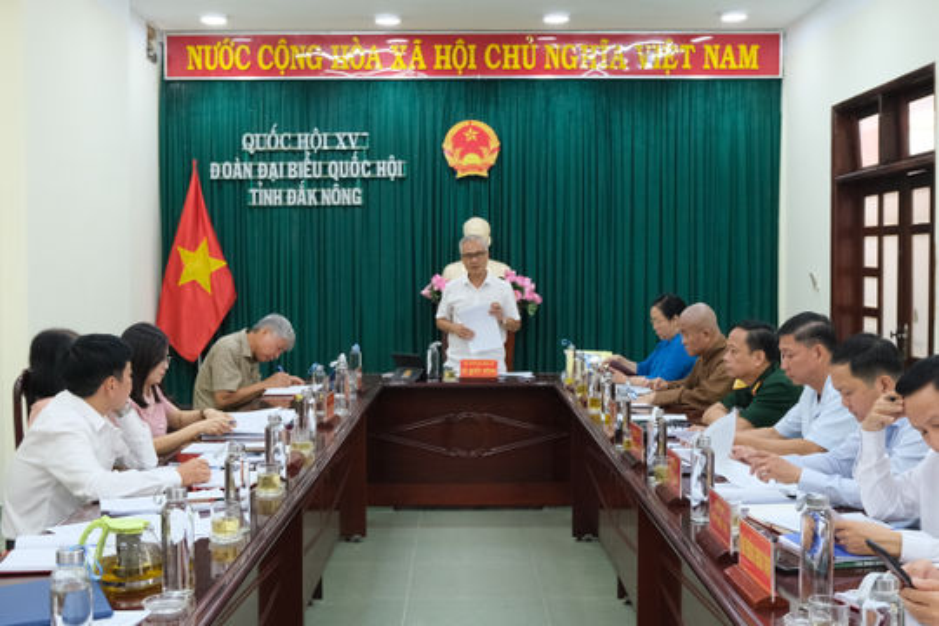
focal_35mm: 34
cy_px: 313
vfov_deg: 38.9
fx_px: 887
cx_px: 470
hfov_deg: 55.8
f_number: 4.2
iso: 1600
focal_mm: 22.8
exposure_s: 1/100
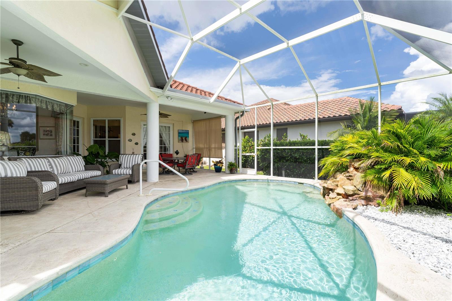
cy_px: 150
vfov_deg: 70.4
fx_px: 213
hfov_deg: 93.3
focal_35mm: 17
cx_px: 226
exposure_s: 1/50
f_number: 8
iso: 250
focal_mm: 17
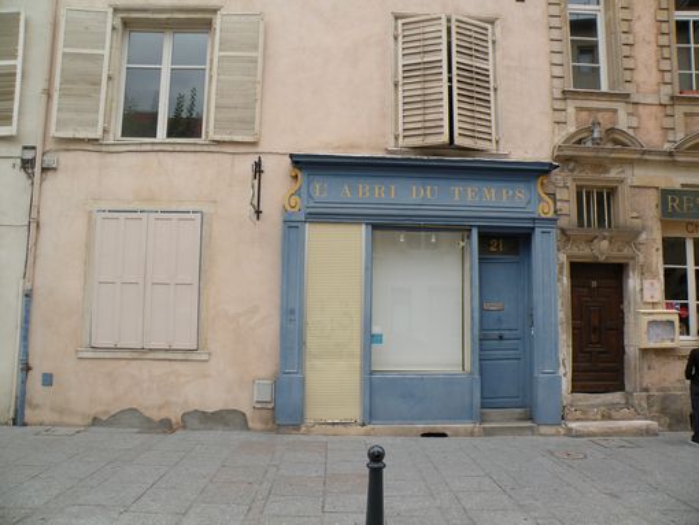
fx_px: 545
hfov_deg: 65.3
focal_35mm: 27
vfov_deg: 51.4
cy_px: 262
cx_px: 350
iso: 64
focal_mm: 4.7
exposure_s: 1/88.1
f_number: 4
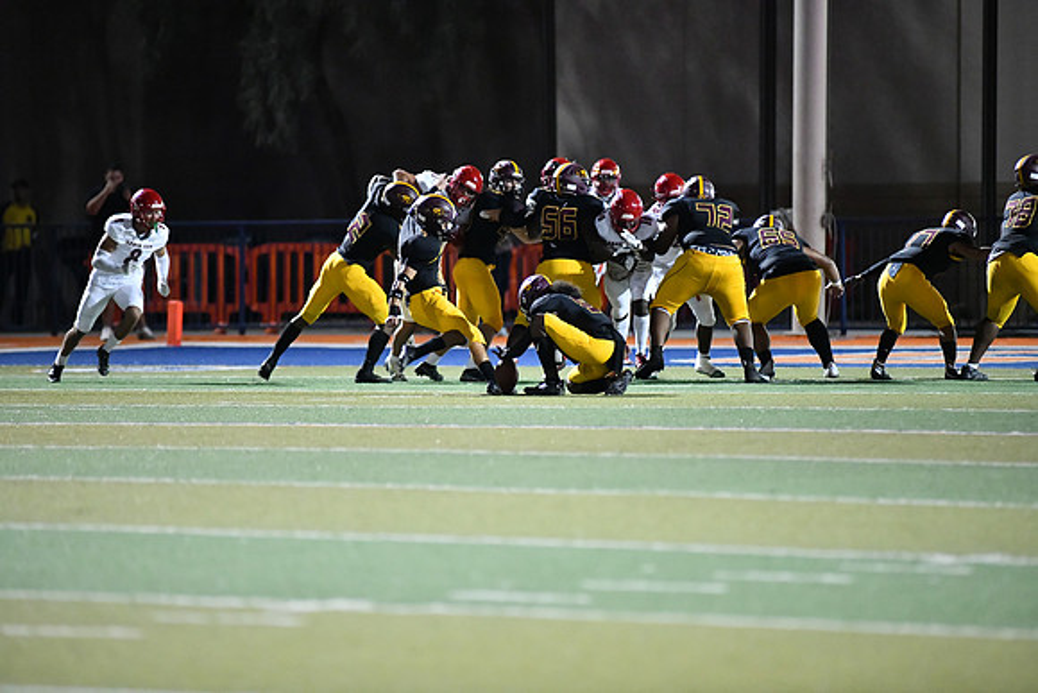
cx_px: 519
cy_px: 346
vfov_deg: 4.6
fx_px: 8652
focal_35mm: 300
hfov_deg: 6.9
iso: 9000
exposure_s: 1/1250
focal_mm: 300
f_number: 2.8
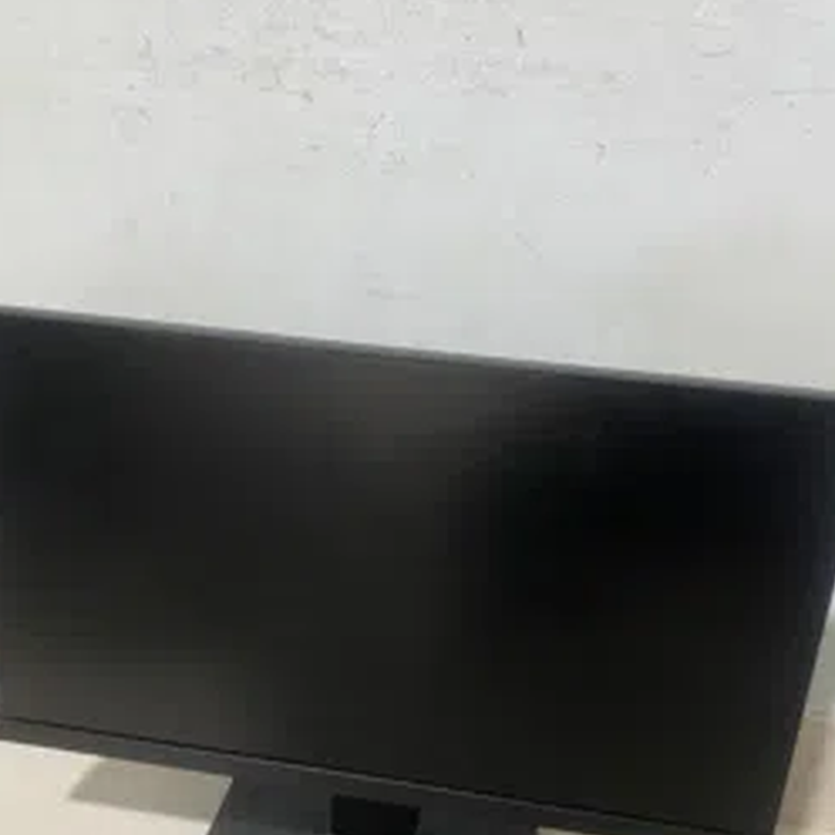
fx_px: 1010
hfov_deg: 44.9
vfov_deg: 44.7
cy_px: 502
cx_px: 387
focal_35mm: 37
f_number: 1.8
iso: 250
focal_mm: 4.25
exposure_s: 1/50
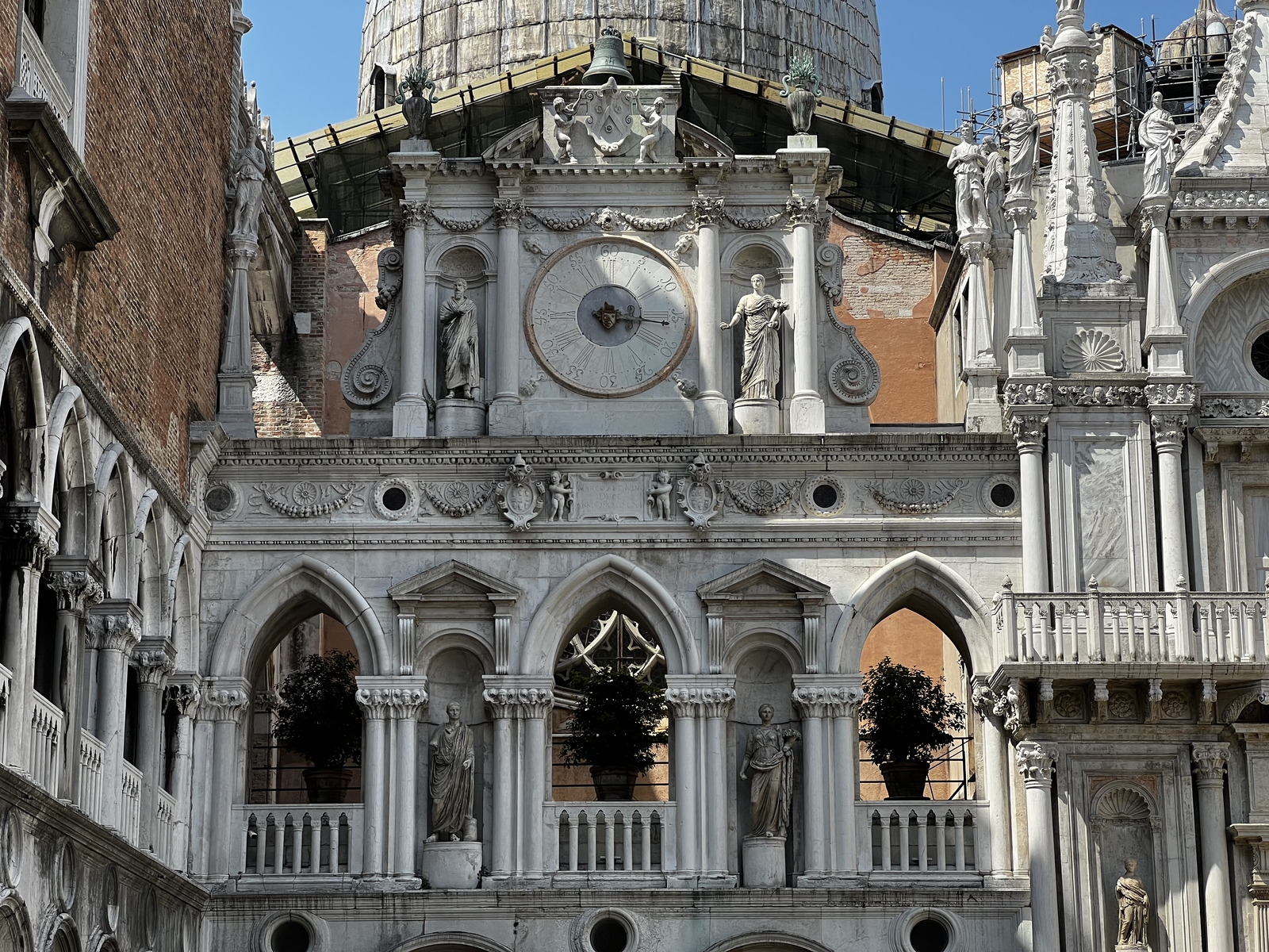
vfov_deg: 19.1
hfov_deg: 25.3
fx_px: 2823
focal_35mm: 77
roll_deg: +0.7
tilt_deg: +14.7
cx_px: 634
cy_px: 476
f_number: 2.8
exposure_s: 1/536
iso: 32
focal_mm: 9
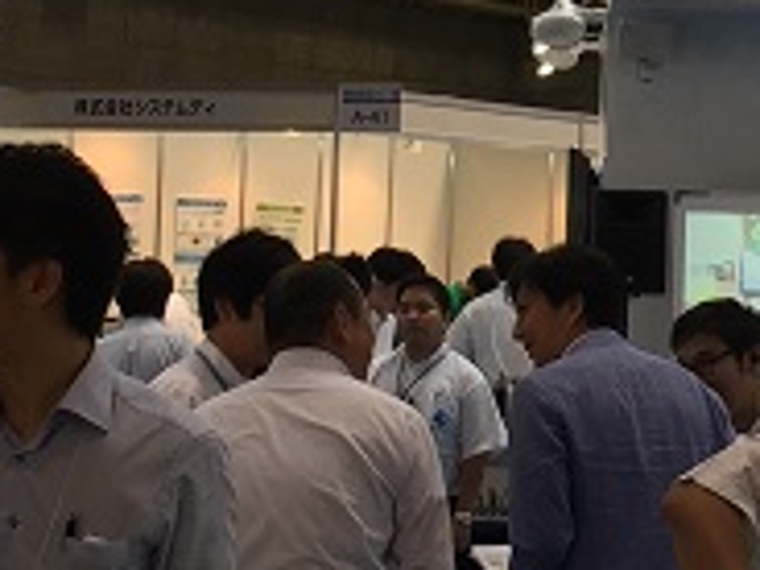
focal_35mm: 126
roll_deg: -2.8
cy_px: -4
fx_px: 2766
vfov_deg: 11.6
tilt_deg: +3.7
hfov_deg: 15.6
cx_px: 475
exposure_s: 1/40
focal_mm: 4.15
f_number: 2.2
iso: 32
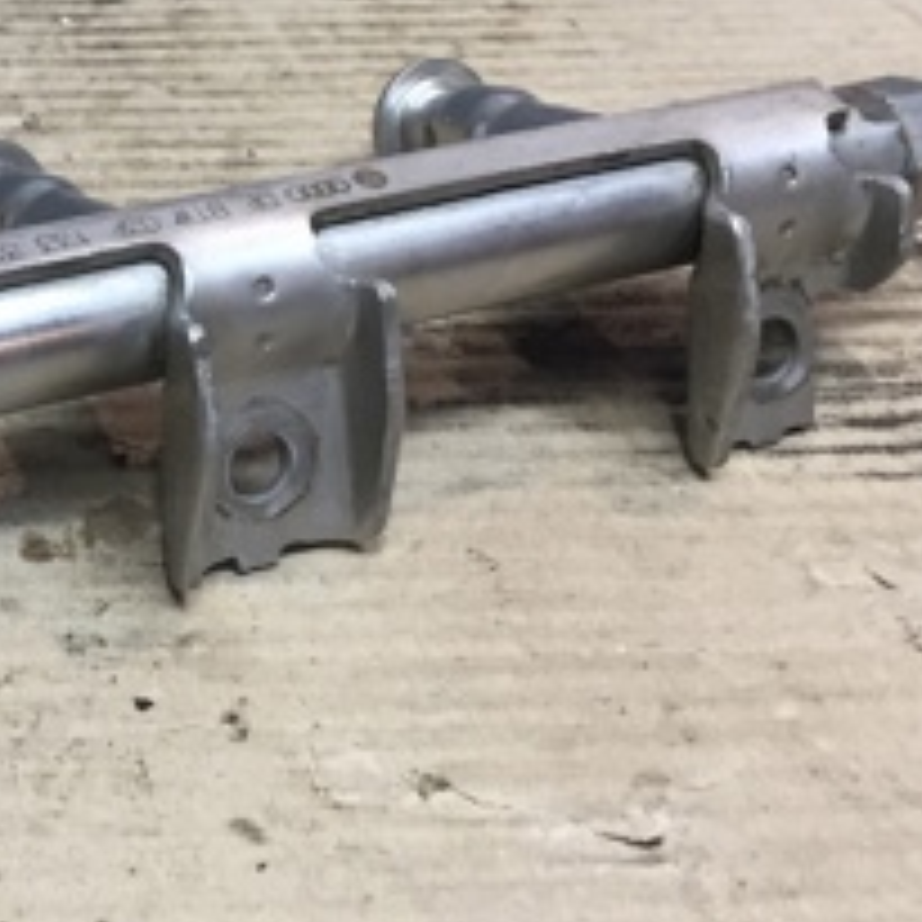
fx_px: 2411
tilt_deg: -32.1
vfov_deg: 21.5
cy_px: 274
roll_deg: -1.5
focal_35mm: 80
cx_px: -324
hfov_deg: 19.7
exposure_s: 1/33
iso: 50
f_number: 2.2
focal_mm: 4.15
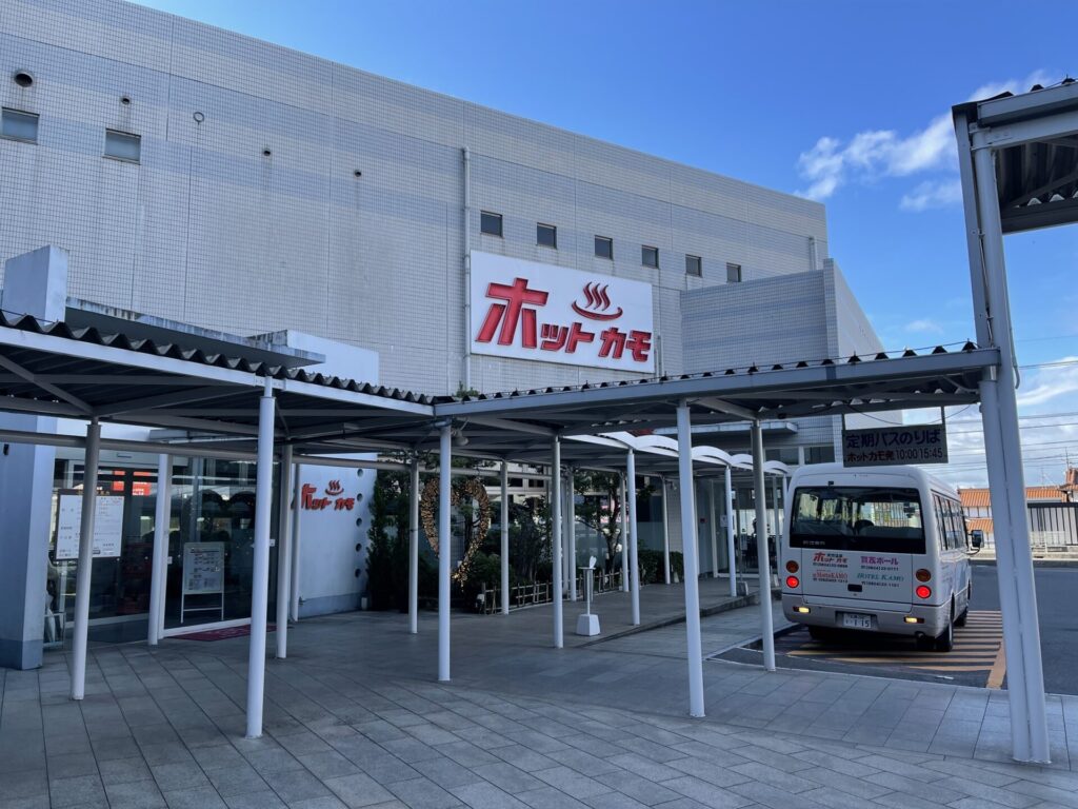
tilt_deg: +7.3
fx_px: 810
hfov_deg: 67.3
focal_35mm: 26
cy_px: 404
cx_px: 539
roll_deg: +0.7
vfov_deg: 53.1
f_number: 1.6
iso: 32
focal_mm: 5.1
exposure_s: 1/881
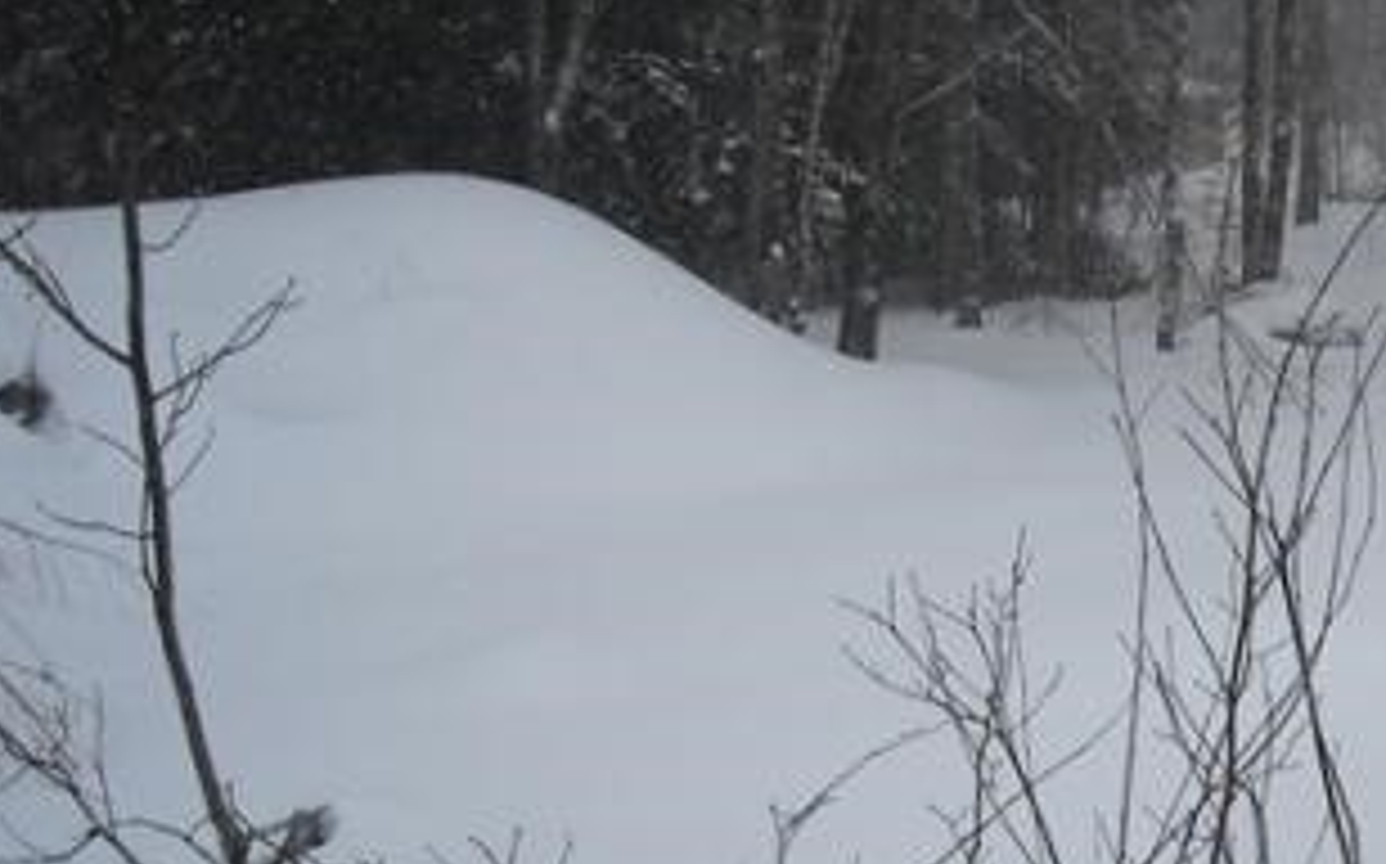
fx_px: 2642
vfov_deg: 18.6
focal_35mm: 70
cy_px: 382
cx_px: 1197
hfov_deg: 28.5
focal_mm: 5.7
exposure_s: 1/384
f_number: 5.6
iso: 64
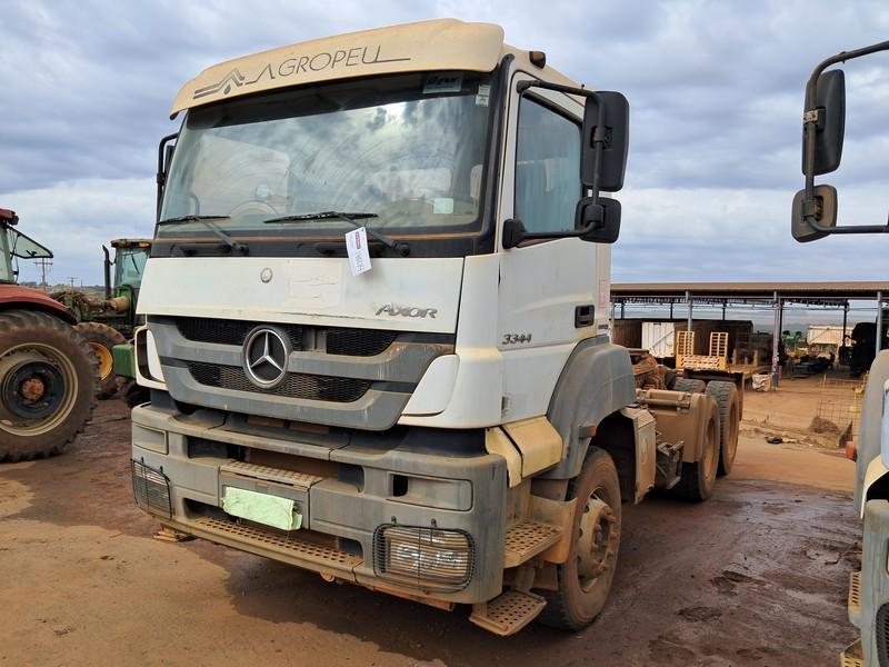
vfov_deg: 51.4
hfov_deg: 65.3
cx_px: 444
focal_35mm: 27
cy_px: 334
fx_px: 693
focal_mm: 4
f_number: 1.8
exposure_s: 1/618
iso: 50
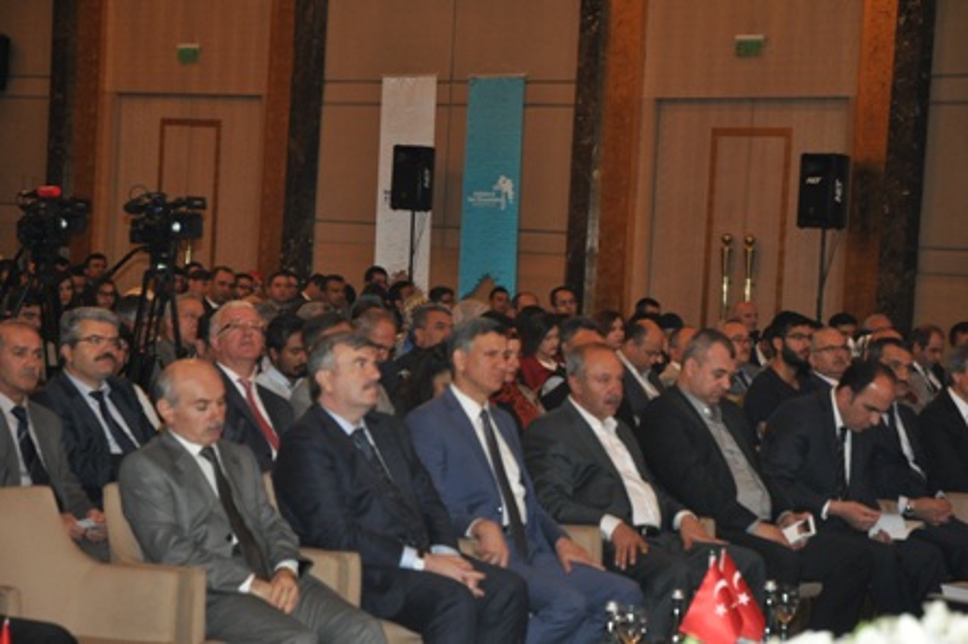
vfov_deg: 14.7
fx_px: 2499
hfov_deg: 21.9
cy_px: 322
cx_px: 484
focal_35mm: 93
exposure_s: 1/60
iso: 800
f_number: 4.5
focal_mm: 62
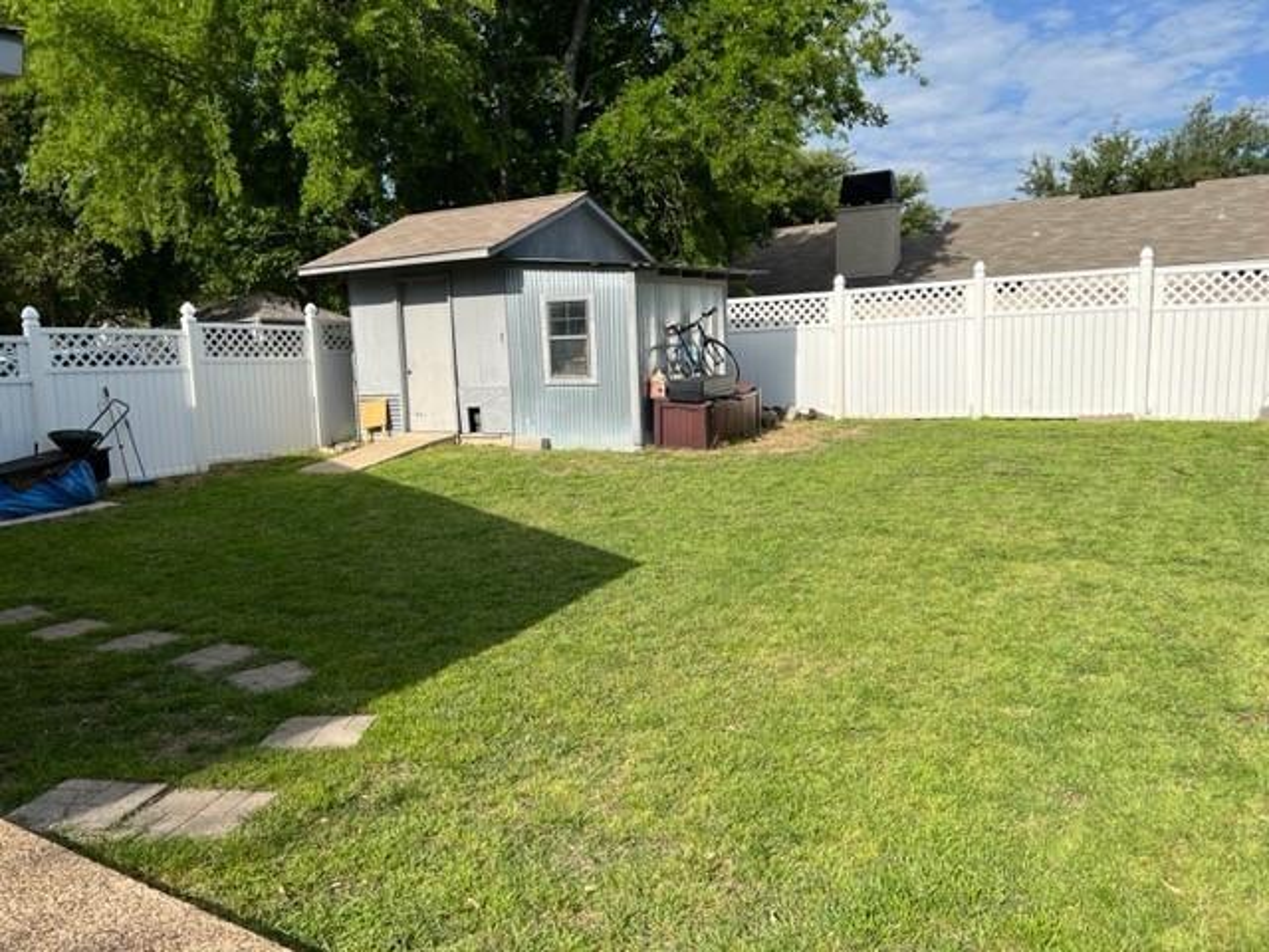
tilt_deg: -6.4
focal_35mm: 26
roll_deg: +2.1
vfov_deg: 53.1
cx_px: 634
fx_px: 953
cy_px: 476
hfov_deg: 67.3
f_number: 1.5
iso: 50
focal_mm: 5.7
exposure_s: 1/4831
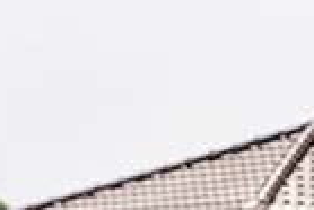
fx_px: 5169
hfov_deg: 3.5
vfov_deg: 2.3
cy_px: 684
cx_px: 169
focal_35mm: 592
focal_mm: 86
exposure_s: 1/2000
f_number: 6.3
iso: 450
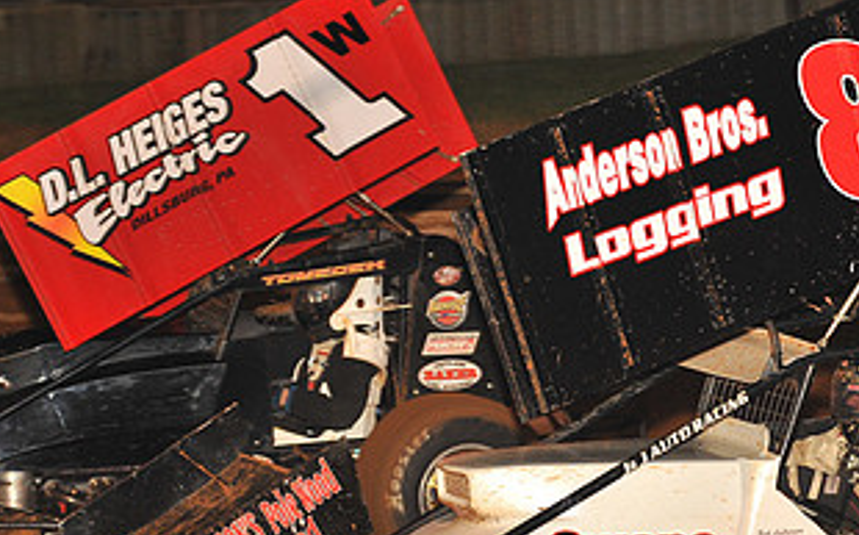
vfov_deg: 6.8
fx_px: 4467
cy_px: 395
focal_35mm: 191
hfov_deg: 11.0
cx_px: 515
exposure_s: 1/320
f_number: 6.3
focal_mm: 100
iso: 1000
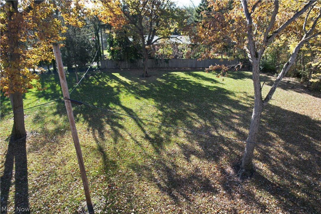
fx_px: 196
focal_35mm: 22
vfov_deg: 57.2
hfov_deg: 78.6
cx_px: 160
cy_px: 107
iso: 140
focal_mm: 8.38
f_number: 2.8
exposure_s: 1/90
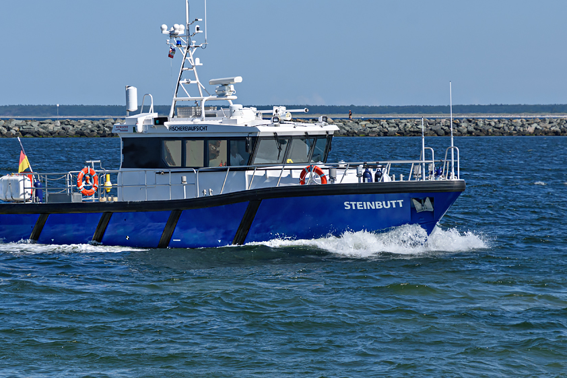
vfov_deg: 8.0
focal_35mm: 171
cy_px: 197
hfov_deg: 12.0
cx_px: 287
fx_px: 2693
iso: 200
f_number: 8
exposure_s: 1/1000
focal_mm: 80
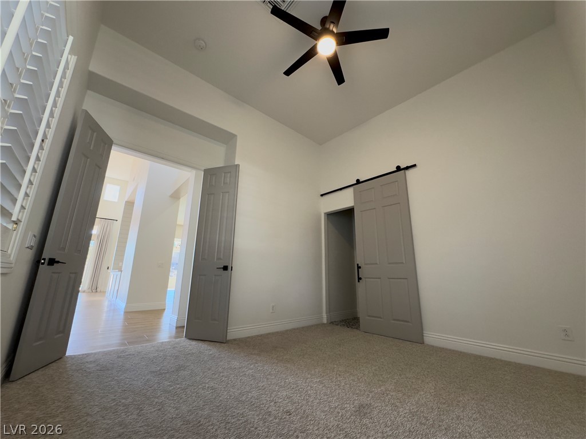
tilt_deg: +13.1
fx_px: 237
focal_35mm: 14
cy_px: 220
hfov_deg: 102.1
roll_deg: -1.3
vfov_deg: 85.7
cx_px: 293
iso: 250
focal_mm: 2.22
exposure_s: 1/120
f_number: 2.2
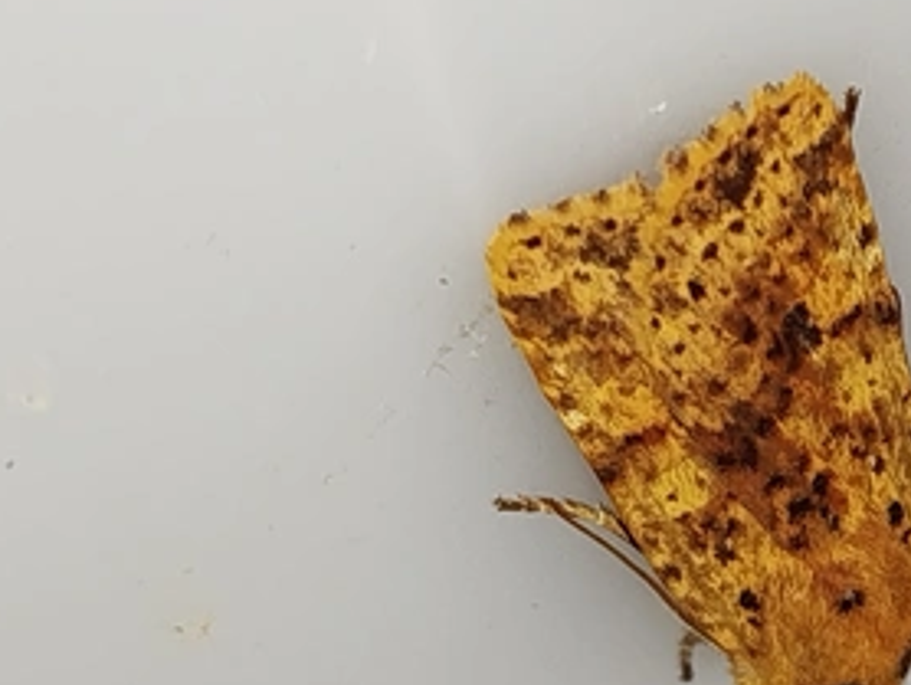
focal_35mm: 154
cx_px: 872
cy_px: 472
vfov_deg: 9.6
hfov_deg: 12.7
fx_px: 4056
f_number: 1.7
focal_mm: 5.31
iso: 125
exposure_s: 1/50
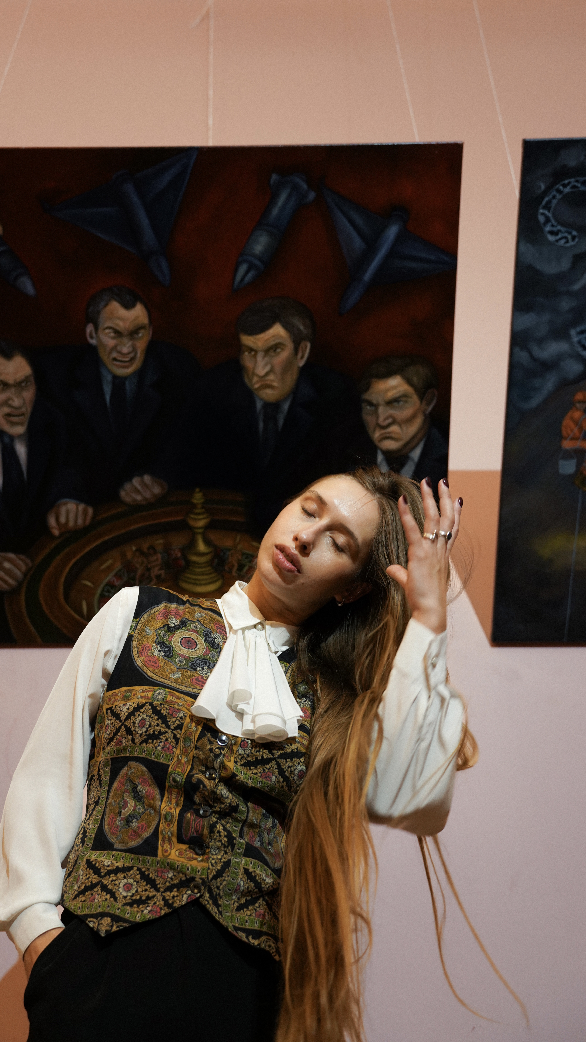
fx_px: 1133
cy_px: 520
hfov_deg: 29.0
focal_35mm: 41
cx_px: 241
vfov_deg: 49.4
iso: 800
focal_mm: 39
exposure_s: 1/125
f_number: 2.8
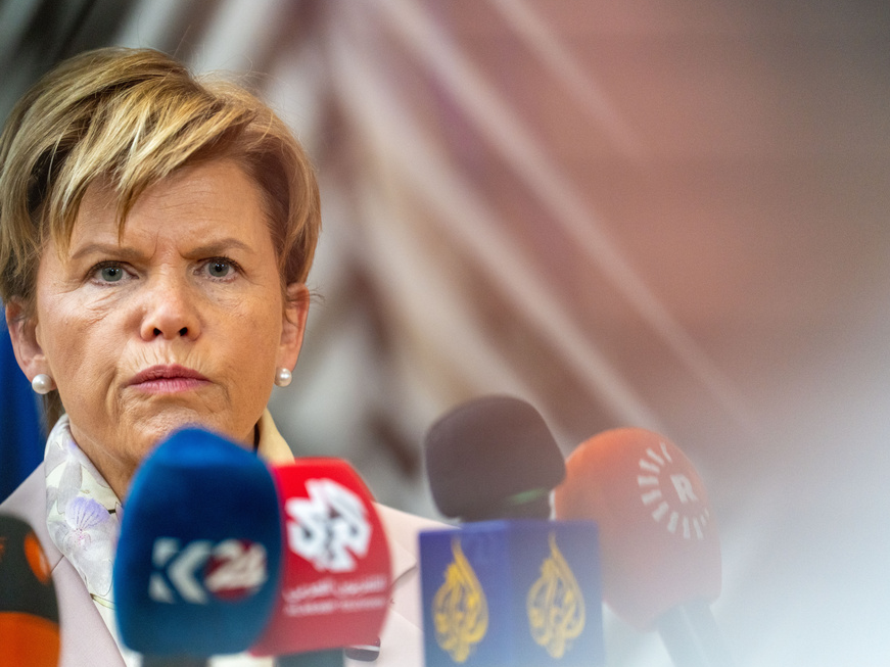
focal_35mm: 226
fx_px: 5810
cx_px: 376
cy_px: 341
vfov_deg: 6.6
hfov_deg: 8.8
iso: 3200
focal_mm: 200
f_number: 2.8
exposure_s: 1/250
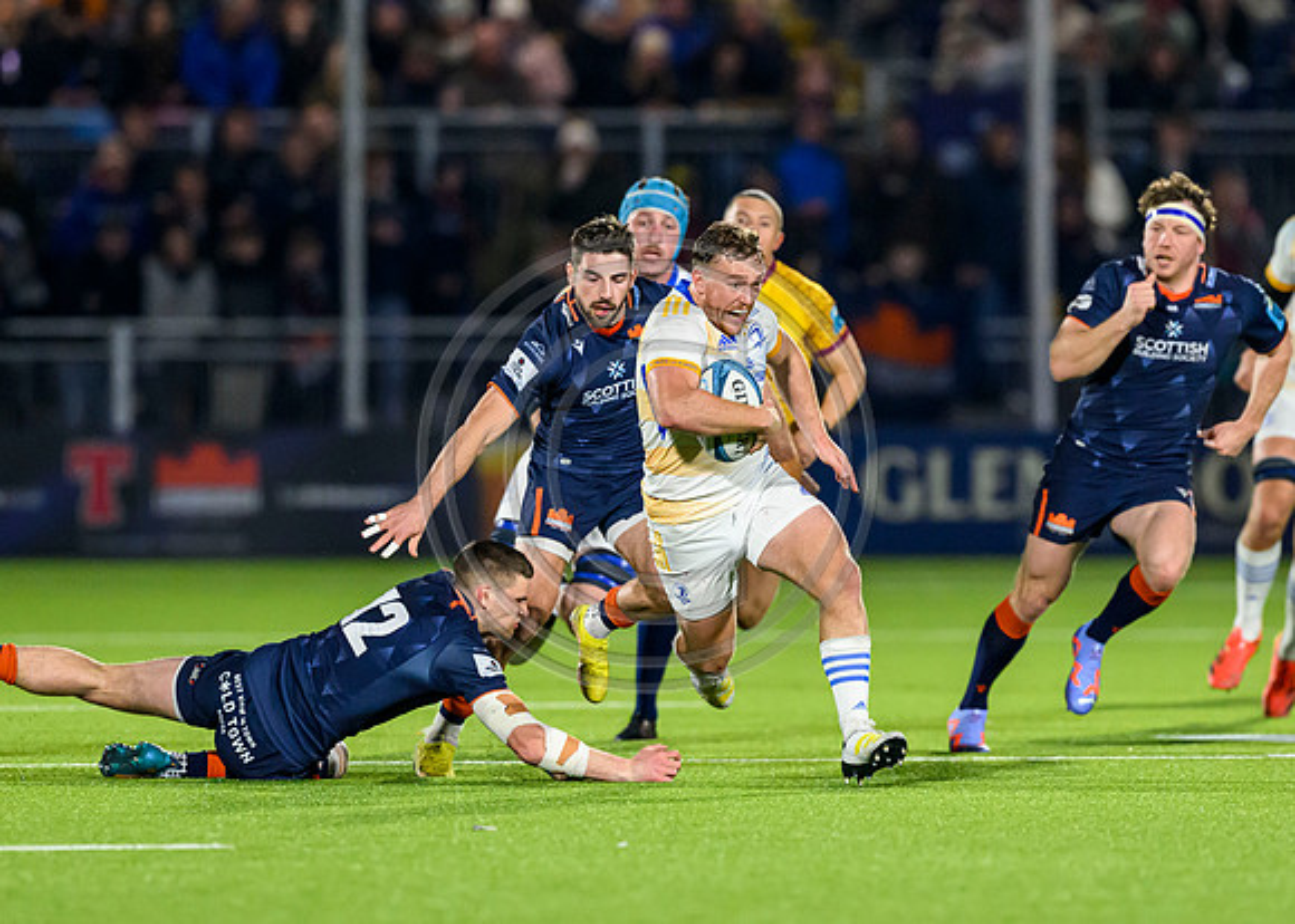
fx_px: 24087
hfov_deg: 3.1
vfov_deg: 2.2
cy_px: 531
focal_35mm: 655
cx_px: 663
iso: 8000
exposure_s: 1/1250
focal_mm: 400
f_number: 3.5
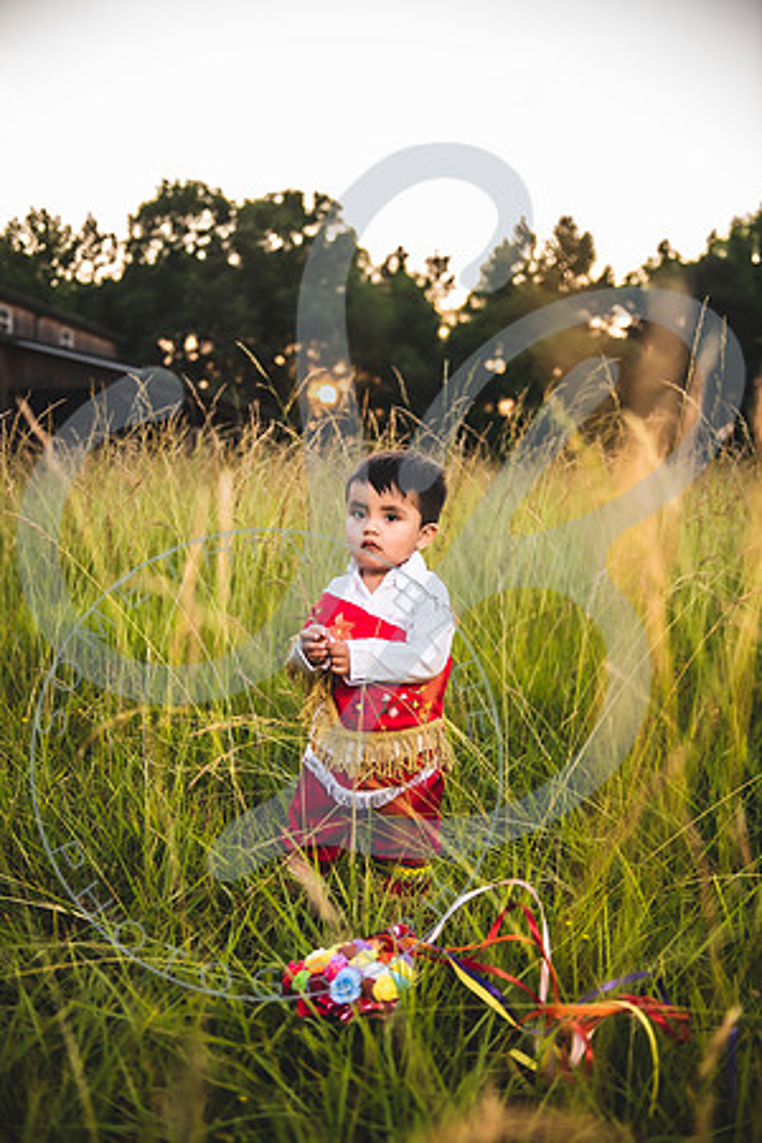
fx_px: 1206
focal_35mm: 38
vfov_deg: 50.7
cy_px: 572
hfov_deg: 35.1
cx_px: 381
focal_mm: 38
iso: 100
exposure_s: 1/200
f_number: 2.8
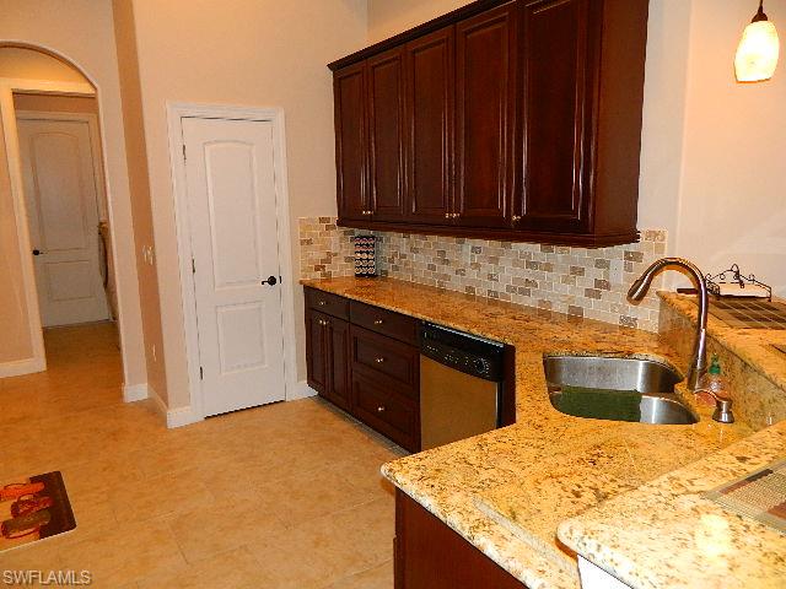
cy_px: 294
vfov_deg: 54.9
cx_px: 393
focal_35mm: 25
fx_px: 568
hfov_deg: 69.4
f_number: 3.1
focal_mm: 4.5
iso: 200
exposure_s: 1/30
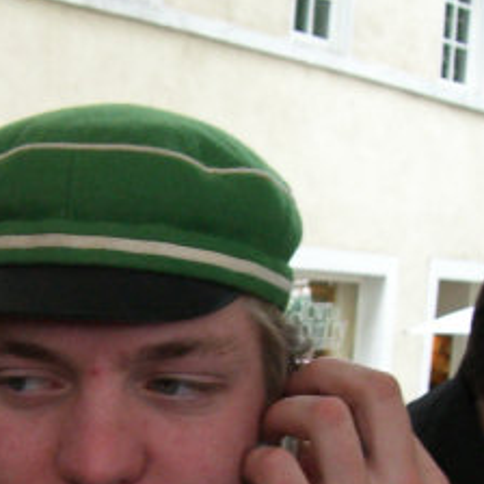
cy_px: 475
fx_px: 1519
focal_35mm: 96
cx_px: 112
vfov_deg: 17.7
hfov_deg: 18.0
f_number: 2.7
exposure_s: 1/80
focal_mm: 6.2
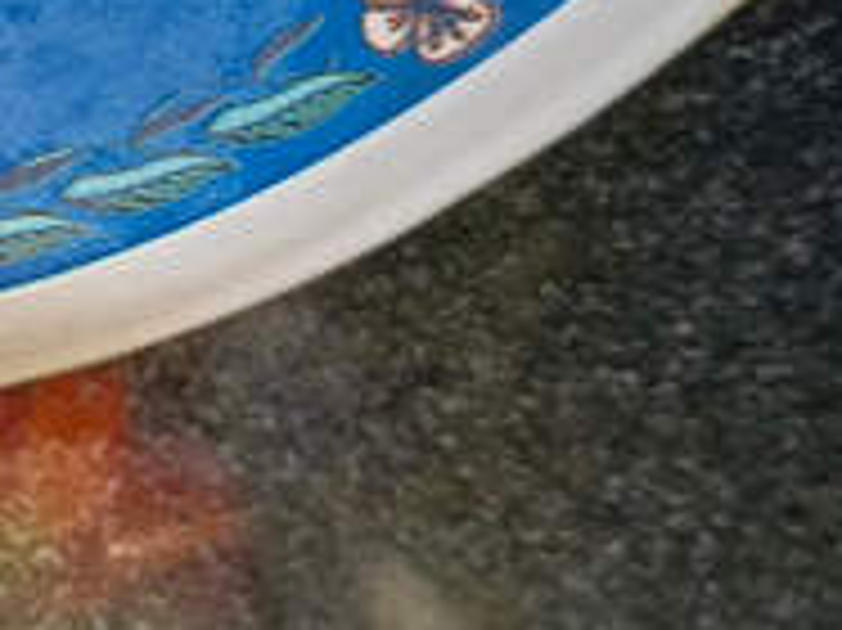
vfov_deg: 13.7
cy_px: 40
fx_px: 2601
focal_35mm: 107
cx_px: -252
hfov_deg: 17.3
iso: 110
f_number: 1.69
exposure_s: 1/120
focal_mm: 4.76
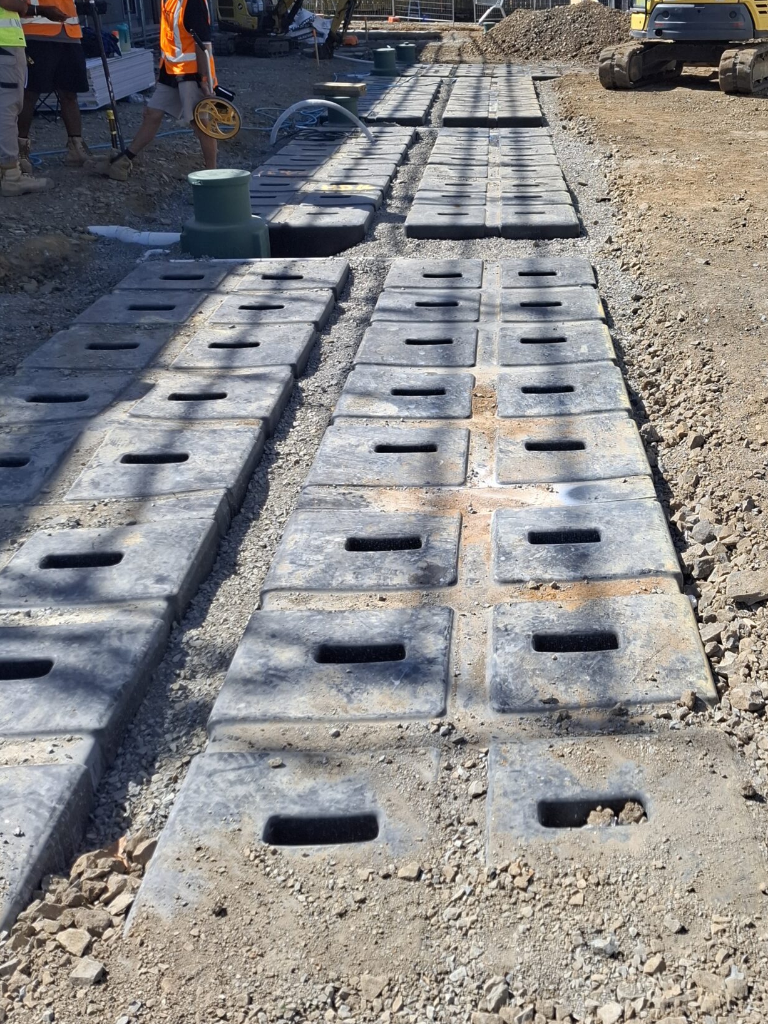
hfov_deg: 38.6
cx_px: 580
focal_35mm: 36
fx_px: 1065
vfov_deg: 50.3
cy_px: 332
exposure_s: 1/983
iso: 50
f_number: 1.8
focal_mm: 5.54
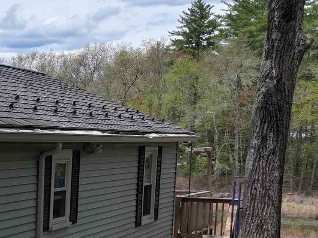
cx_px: -251
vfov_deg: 16.6
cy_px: 242
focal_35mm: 87
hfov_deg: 18.0
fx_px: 799
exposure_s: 1/2500
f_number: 2.8
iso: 130
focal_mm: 12.29
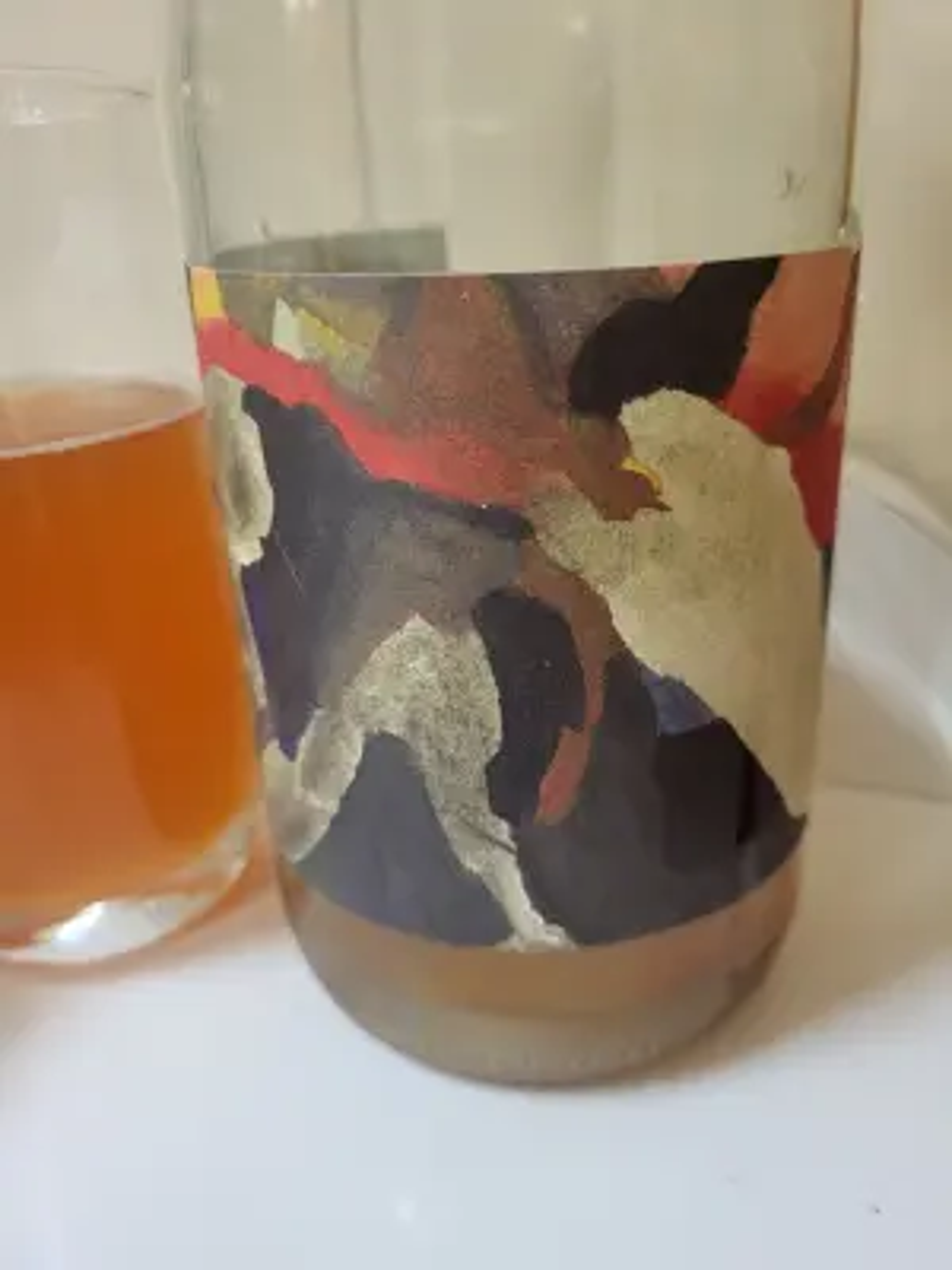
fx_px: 953
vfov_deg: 67.3
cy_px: 635
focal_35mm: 26
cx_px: 476
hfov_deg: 53.1
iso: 500
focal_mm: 5.4
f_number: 1.8
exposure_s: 1/50
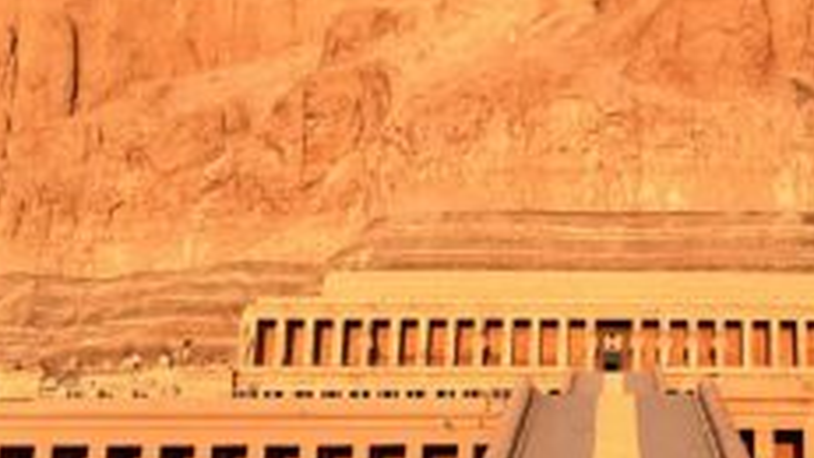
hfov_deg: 22.1
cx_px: 740
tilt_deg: +18.3
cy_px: -99
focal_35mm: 94
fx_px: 2029
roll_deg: -1.2
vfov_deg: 12.6
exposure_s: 1/866
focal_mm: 5.7
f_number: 1.5
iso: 50
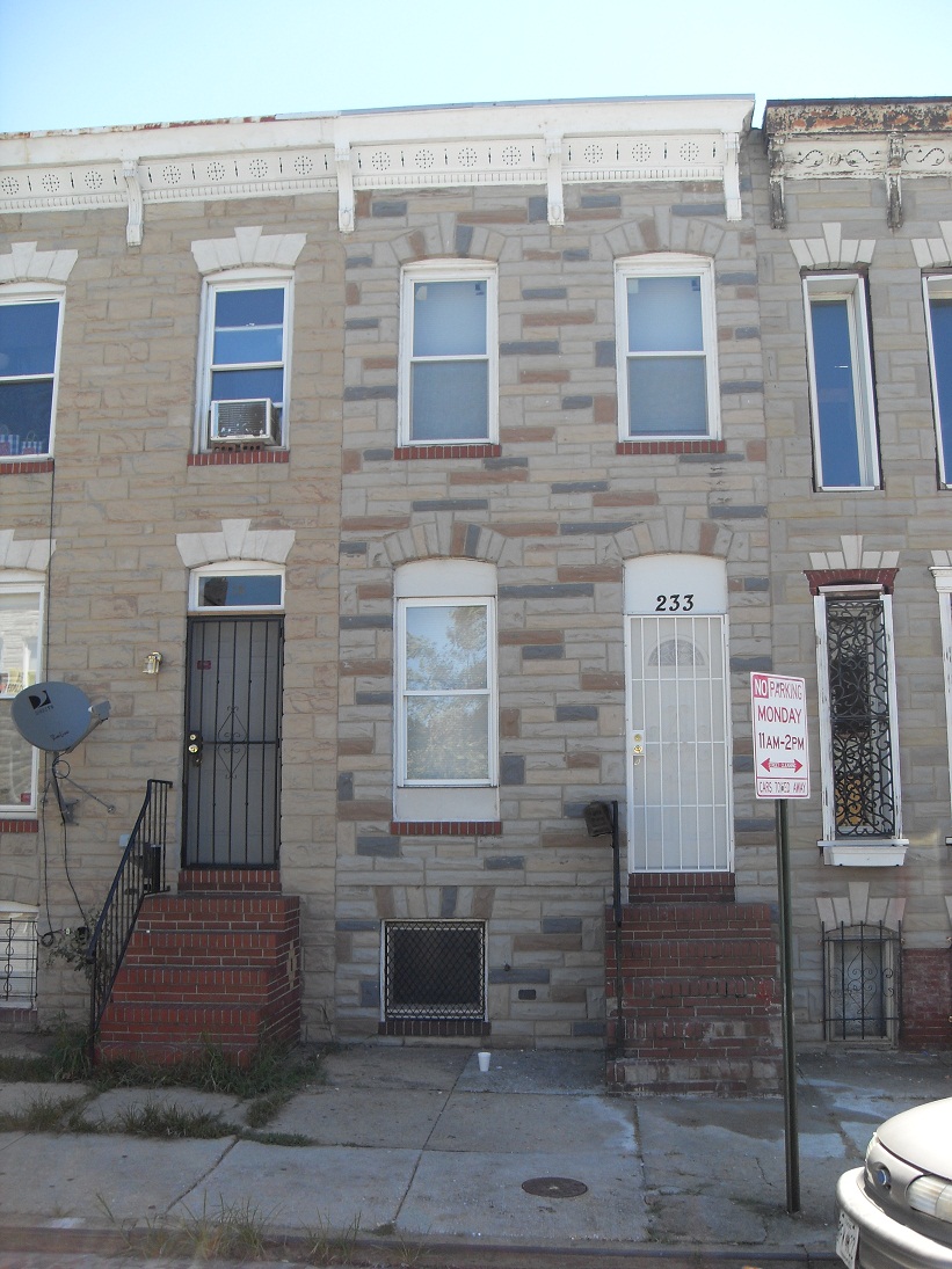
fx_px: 1247
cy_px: 634
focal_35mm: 34
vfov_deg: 54.0
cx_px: 476
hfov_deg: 41.8
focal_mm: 6.3
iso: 80
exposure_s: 1/90
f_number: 7
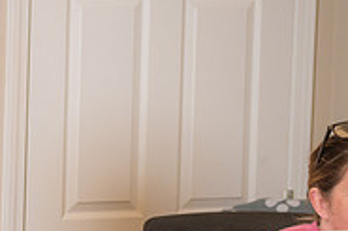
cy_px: 149
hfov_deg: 12.6
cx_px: -137
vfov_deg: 8.7
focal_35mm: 157
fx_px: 1516
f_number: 8
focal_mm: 50
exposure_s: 1/125
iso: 800
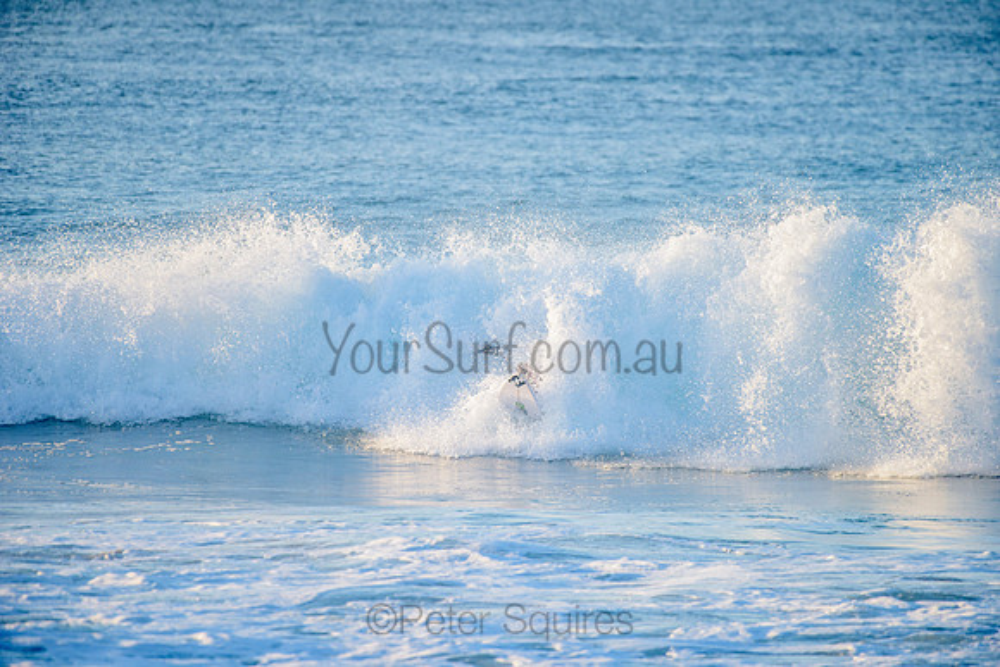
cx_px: 500
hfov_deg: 4.1
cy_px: 334
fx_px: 13891
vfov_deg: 2.8
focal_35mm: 500
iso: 400
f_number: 5.6
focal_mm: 500
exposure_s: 1/1250
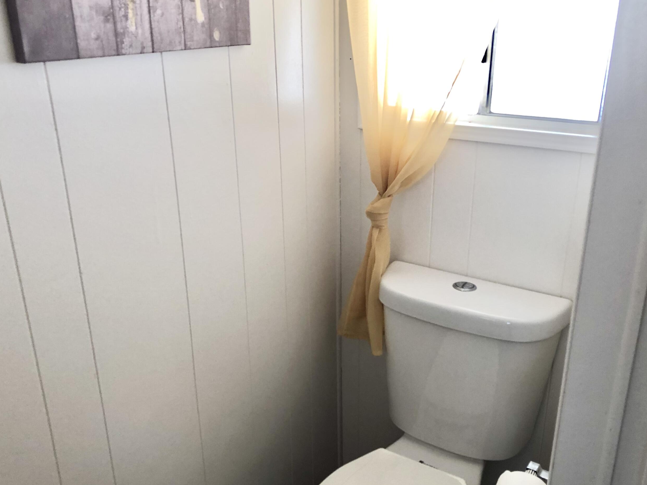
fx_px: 635
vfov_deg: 41.7
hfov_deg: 53.9
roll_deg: -0.2
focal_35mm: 34
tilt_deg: -22.8
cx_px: 346
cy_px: 267
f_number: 1.8
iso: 32
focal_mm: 4
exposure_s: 1/30
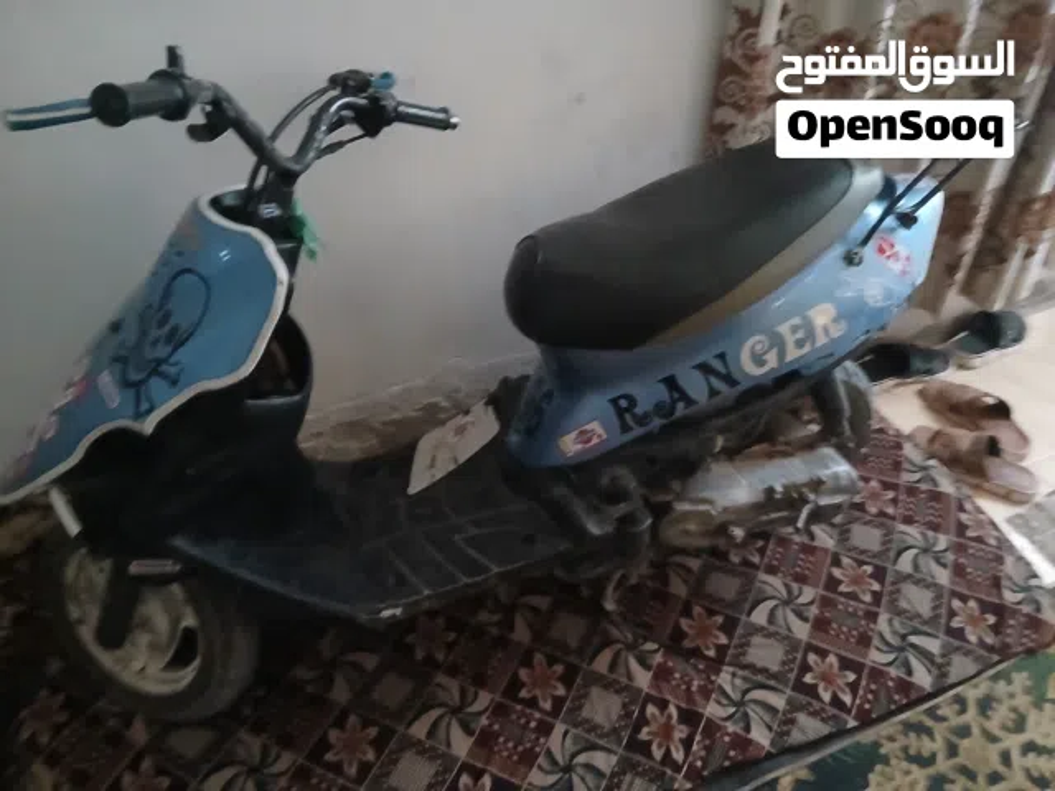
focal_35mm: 26
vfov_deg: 53.1
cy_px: 396
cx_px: 528
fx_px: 792
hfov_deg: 67.3
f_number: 1.8
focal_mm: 3.98
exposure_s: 1/11.1
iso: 1600
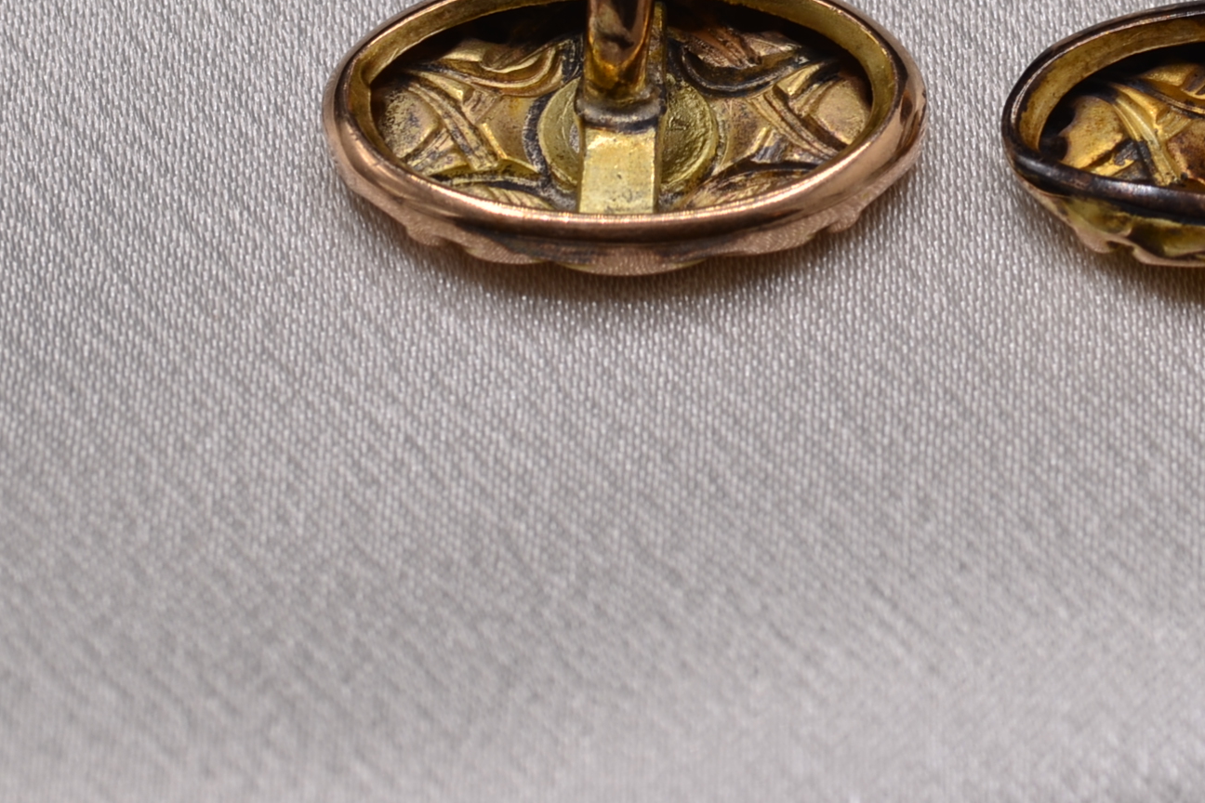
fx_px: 10006
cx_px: 950
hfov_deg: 6.9
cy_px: 75
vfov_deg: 4.6
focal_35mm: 299
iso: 100
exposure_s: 1/40
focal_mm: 105
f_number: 18
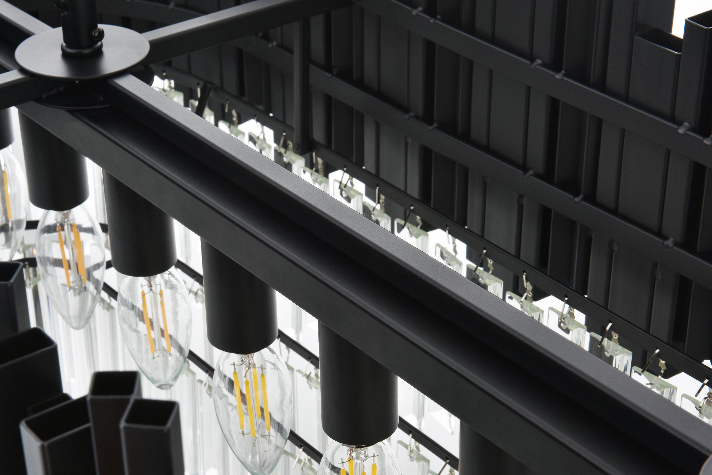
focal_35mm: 82
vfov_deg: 16.7
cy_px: 268
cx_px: 301
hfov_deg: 24.7
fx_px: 1622
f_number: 22
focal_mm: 70
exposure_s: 1/100
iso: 80
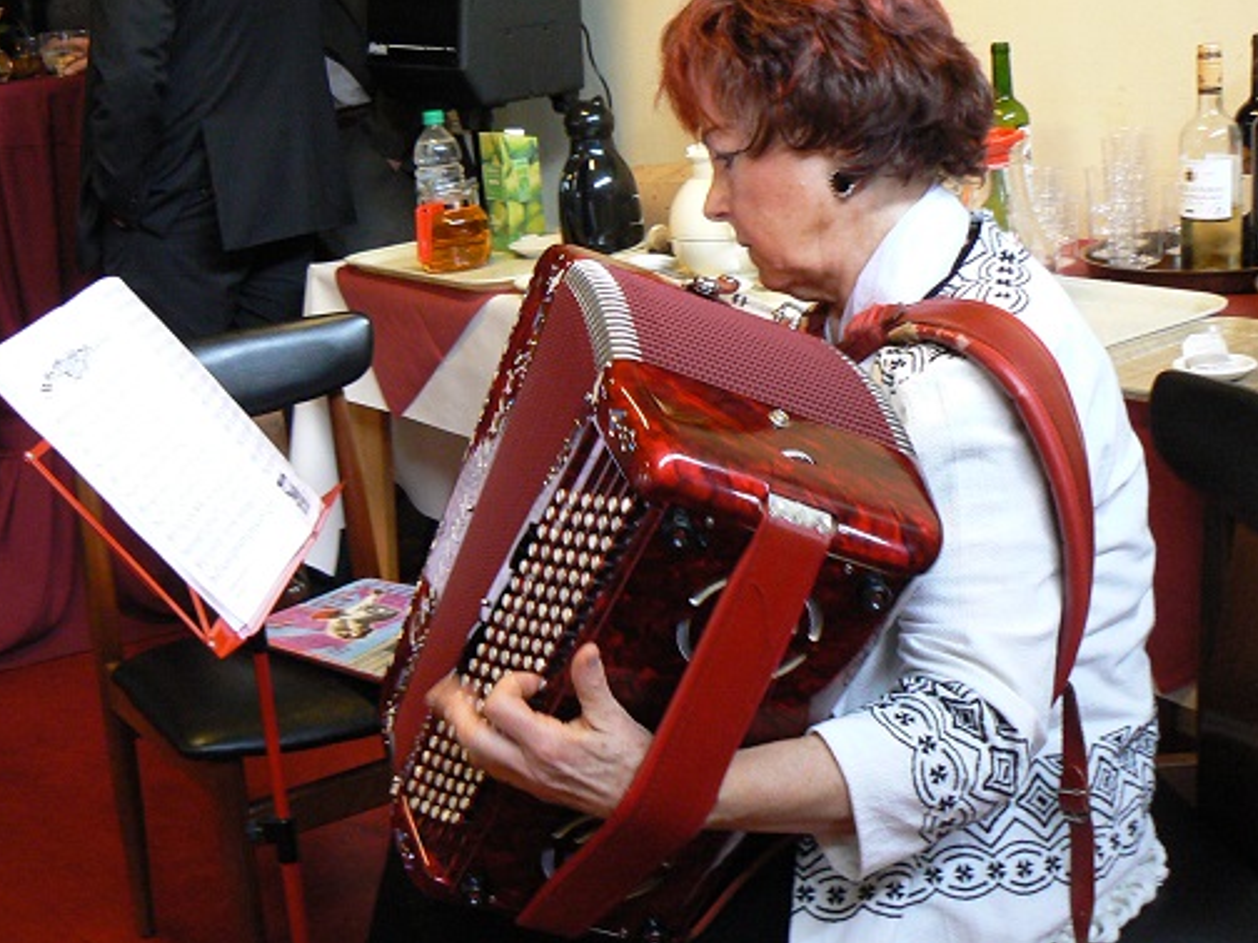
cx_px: 519
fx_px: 1708
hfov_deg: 40.3
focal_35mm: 47
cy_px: 424
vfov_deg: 30.9
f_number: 2.8
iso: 200
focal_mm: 6.2
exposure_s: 1/20
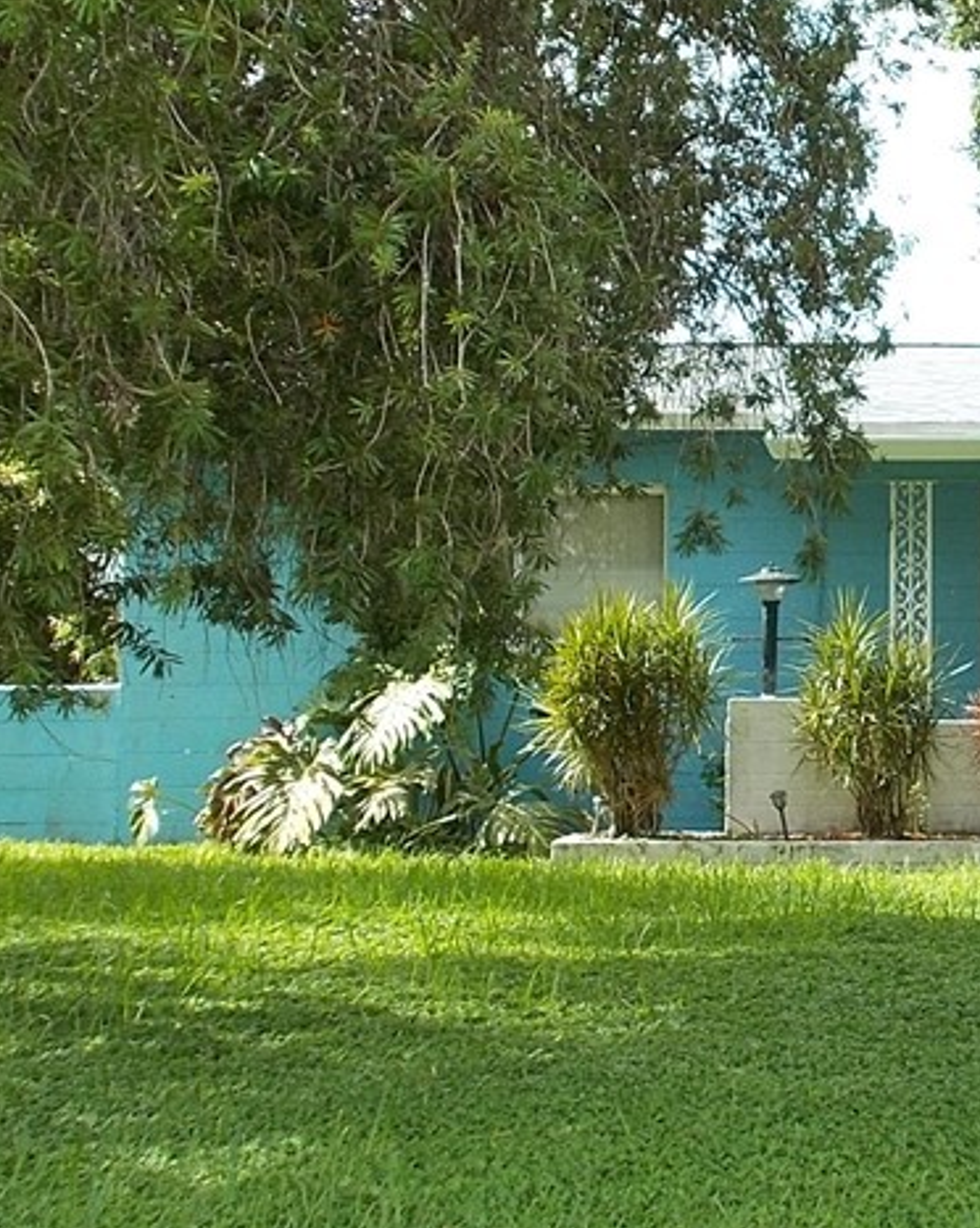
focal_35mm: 73
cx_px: 1038
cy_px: 495
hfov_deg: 20.1
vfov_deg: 26.0
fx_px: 2650
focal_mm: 6
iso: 80
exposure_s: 1/200
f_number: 3.6
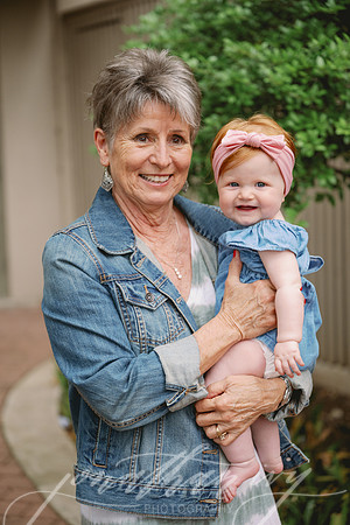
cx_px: 175
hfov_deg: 19.5
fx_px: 1021
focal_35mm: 70
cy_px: 262
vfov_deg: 28.8
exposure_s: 1/250
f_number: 2.8
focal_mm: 70
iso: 320
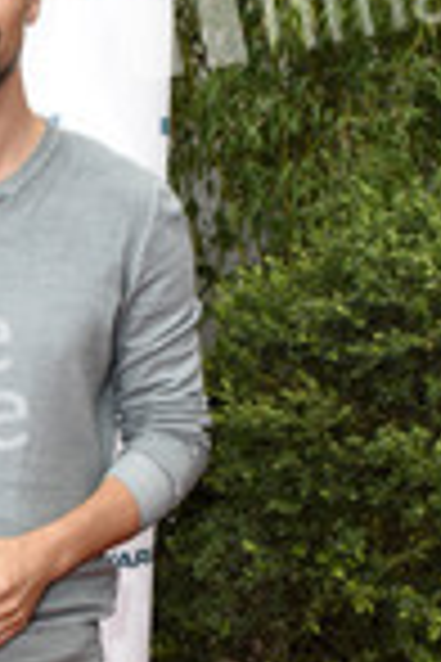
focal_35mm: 90
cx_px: -72
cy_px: 648
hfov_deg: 14.7
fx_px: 1654
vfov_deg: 21.9
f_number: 6.3
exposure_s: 1/160
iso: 800
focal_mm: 22
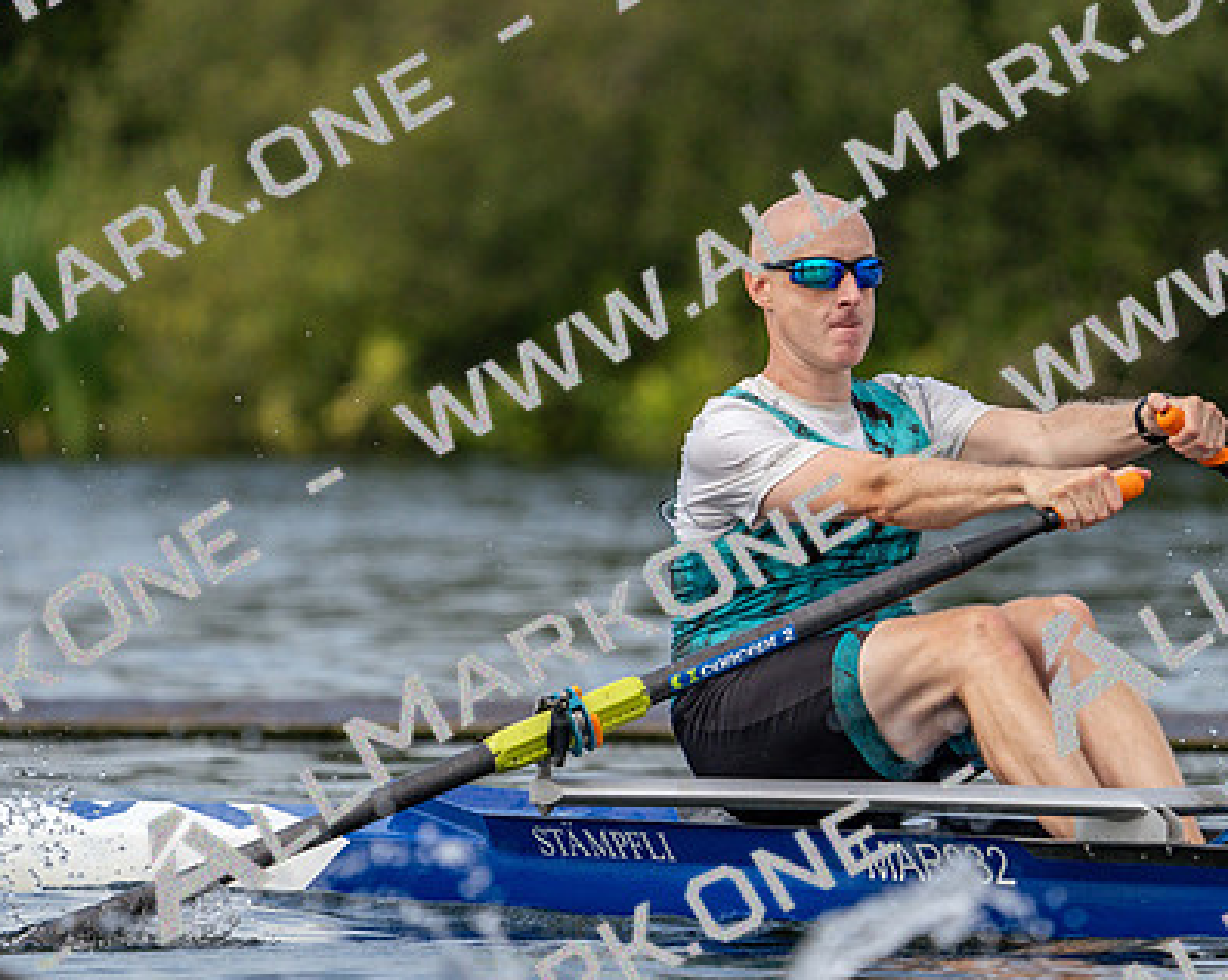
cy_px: 465
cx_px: 776
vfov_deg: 2.7
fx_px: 20882
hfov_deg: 3.4
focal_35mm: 575
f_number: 6.3
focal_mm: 419
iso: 500
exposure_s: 1/1600
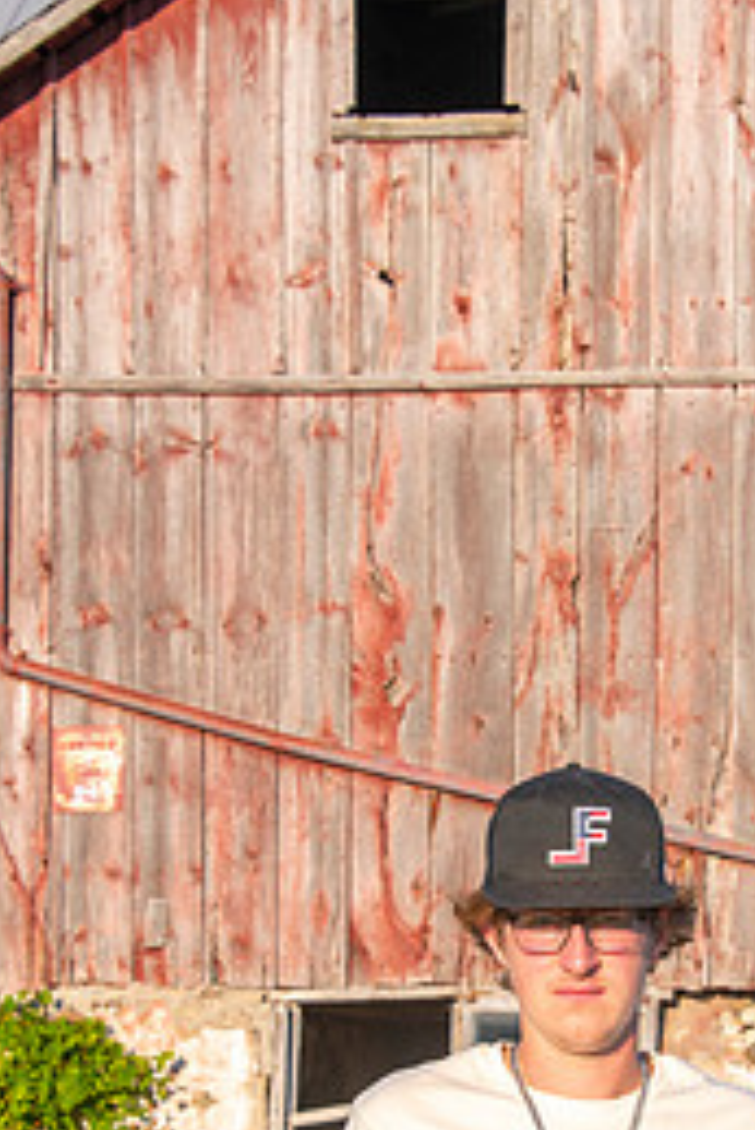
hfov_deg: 11.6
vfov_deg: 17.3
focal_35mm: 118
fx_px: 3707
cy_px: 825
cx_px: 532
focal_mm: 68
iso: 250
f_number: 11
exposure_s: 1/160
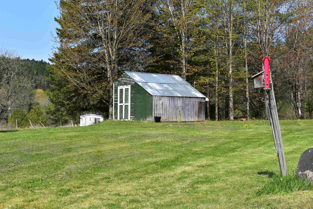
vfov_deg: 25.8
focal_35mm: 52
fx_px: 456
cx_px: 156
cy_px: 104
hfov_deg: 37.9
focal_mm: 35
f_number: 11
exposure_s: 1/500
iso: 400
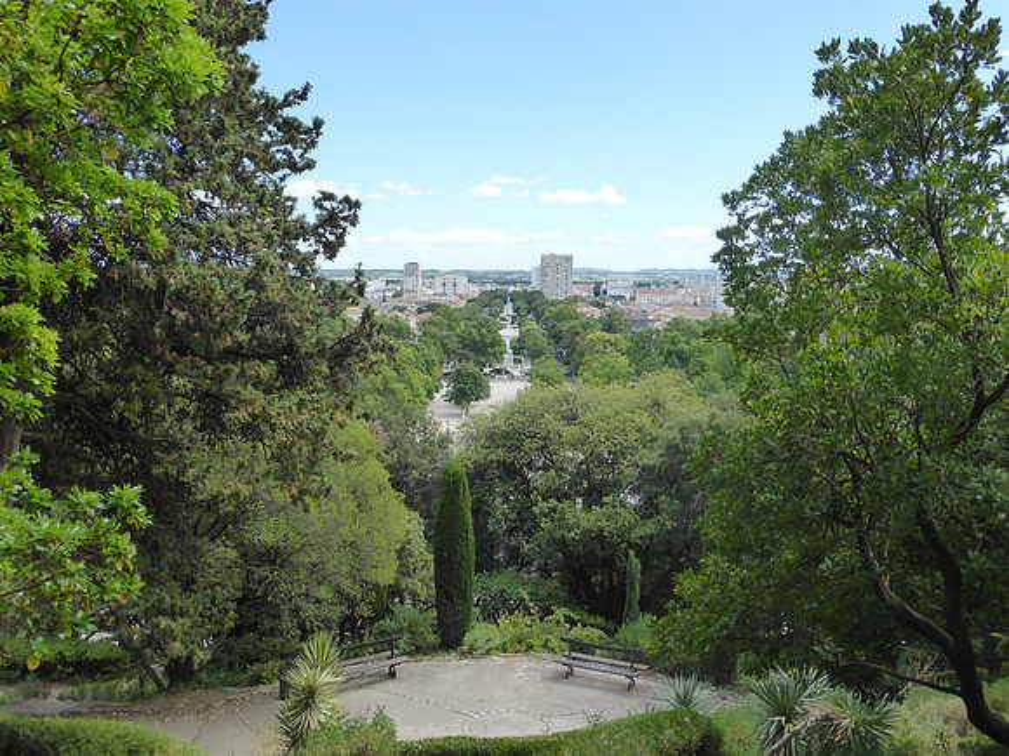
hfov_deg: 52.6
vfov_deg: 40.7
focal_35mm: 35
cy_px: 378
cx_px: 504
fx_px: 1020
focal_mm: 6.1
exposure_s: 1/640
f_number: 3.7
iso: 200
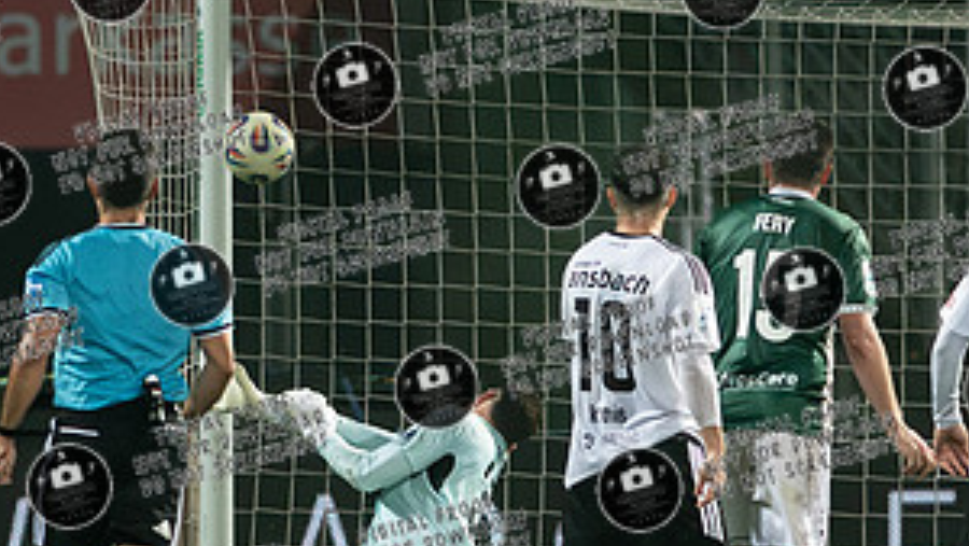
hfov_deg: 1.5
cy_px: 310
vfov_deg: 0.9
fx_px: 36756
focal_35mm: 1430
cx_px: 380
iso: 3200
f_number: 3.5
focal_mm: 300
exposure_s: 1/1250
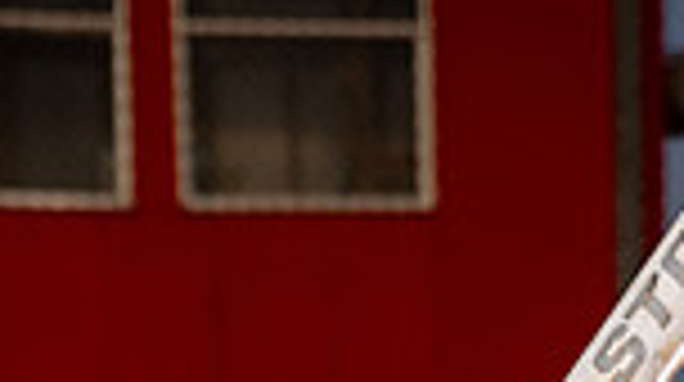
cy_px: 957
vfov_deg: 7.9
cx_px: 464
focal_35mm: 140
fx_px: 2536
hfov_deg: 15.3
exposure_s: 1/1600
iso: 200
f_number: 4
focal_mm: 45
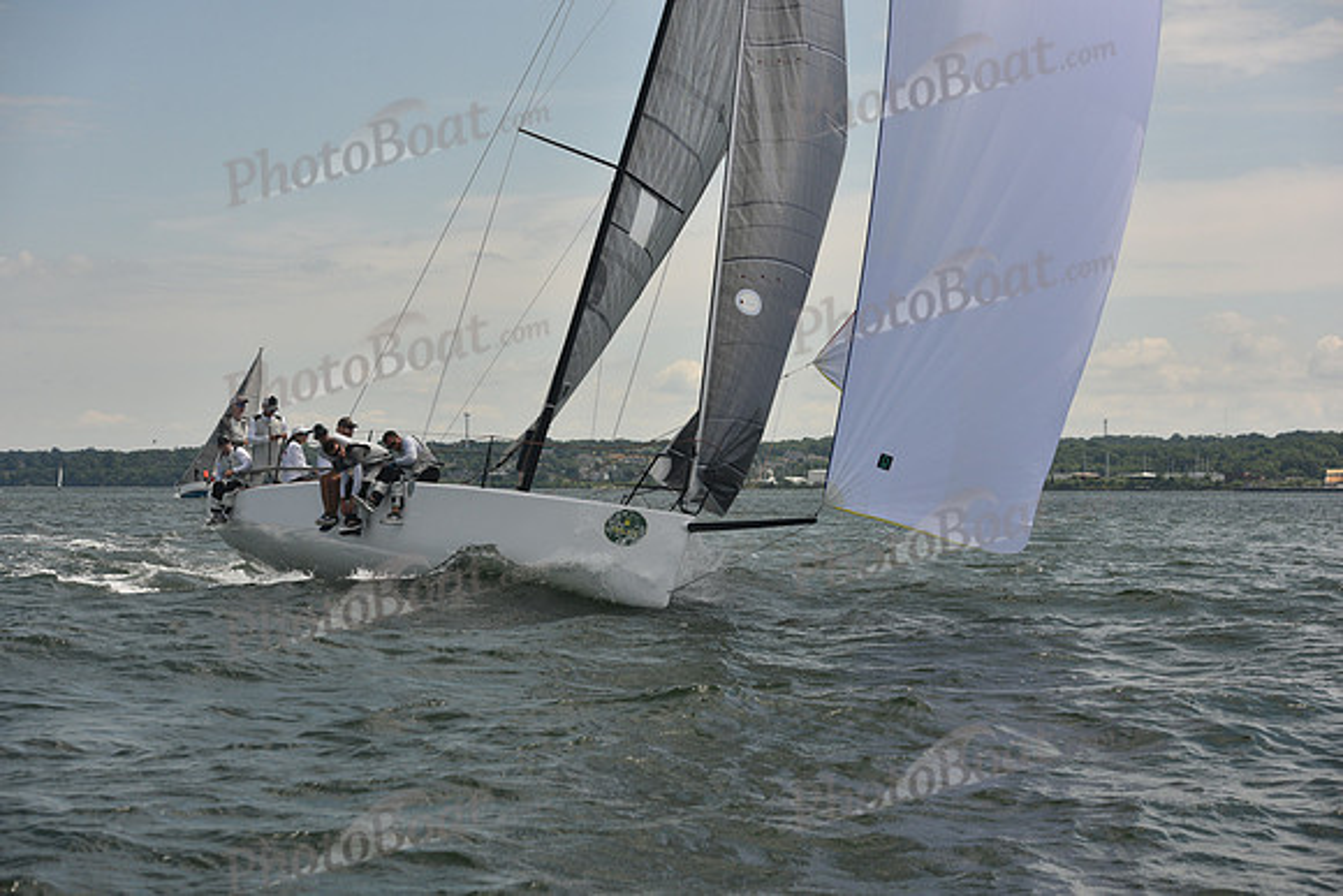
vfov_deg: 19.5
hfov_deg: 28.8
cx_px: 672
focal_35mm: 70
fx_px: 2612
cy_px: 448
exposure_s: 1/1250
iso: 320
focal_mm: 70
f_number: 5.6
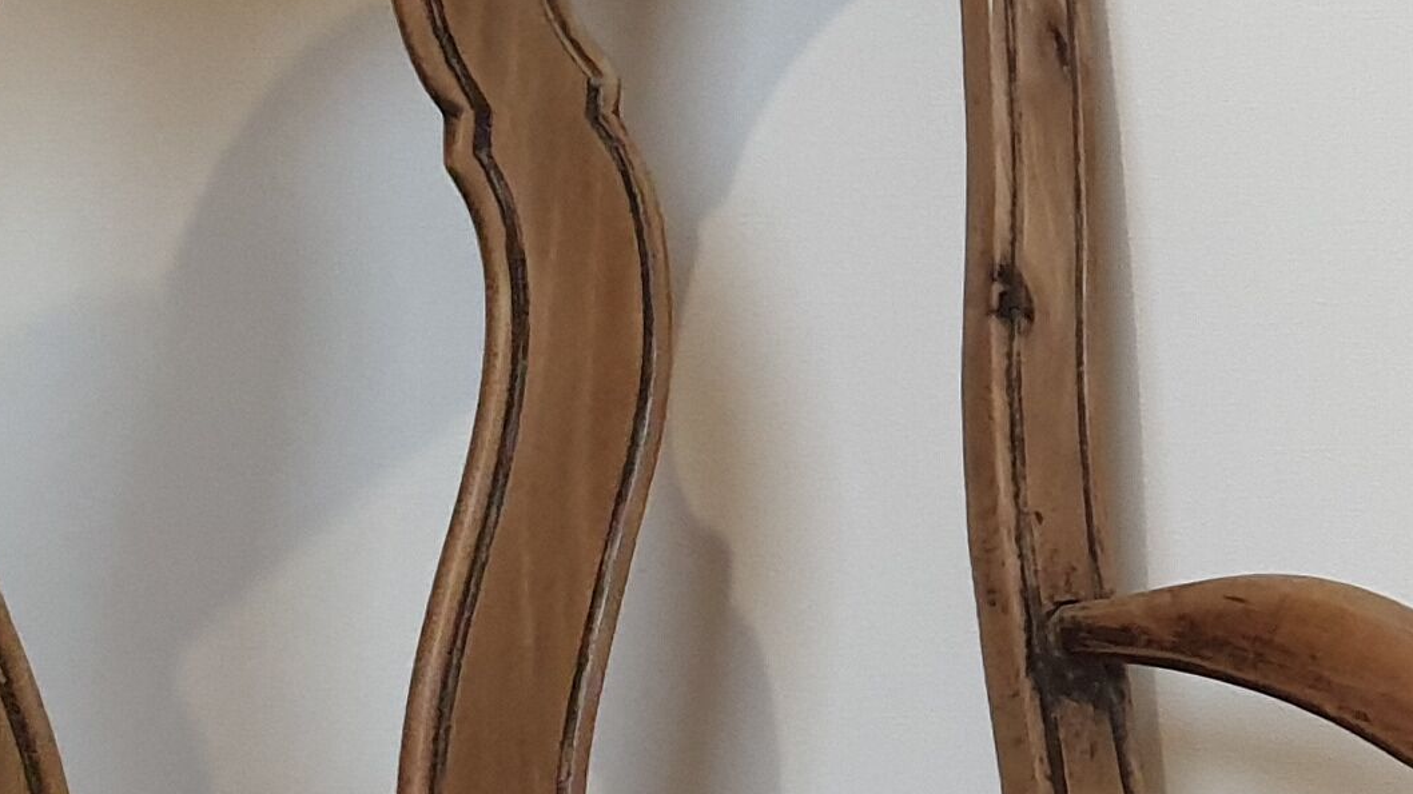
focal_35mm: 108
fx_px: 4046
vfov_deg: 11.1
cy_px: 47
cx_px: 2377
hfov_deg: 17.0
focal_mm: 4.3
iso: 320
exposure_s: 1/50
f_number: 2.4
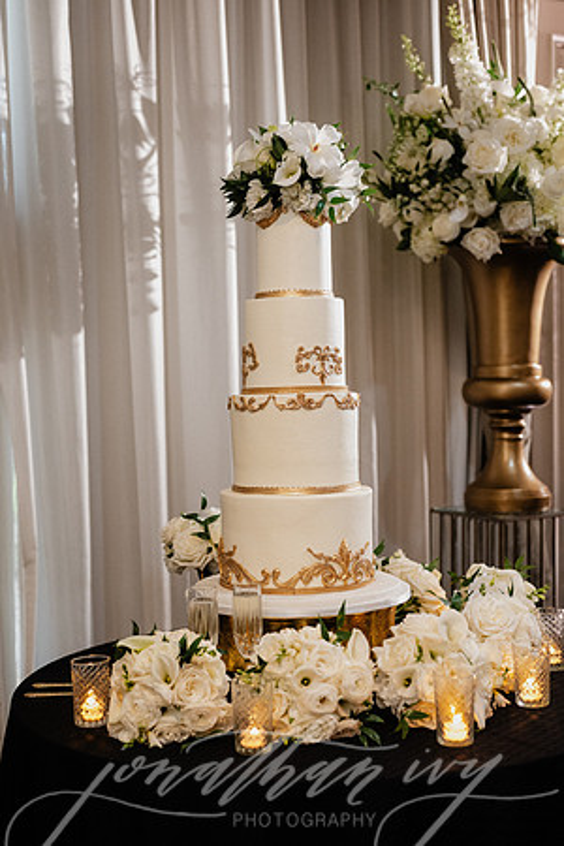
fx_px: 1175
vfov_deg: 39.6
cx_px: 282
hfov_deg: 27.0
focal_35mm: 50
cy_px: 423
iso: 2500
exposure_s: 1/100
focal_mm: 50
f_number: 2.8
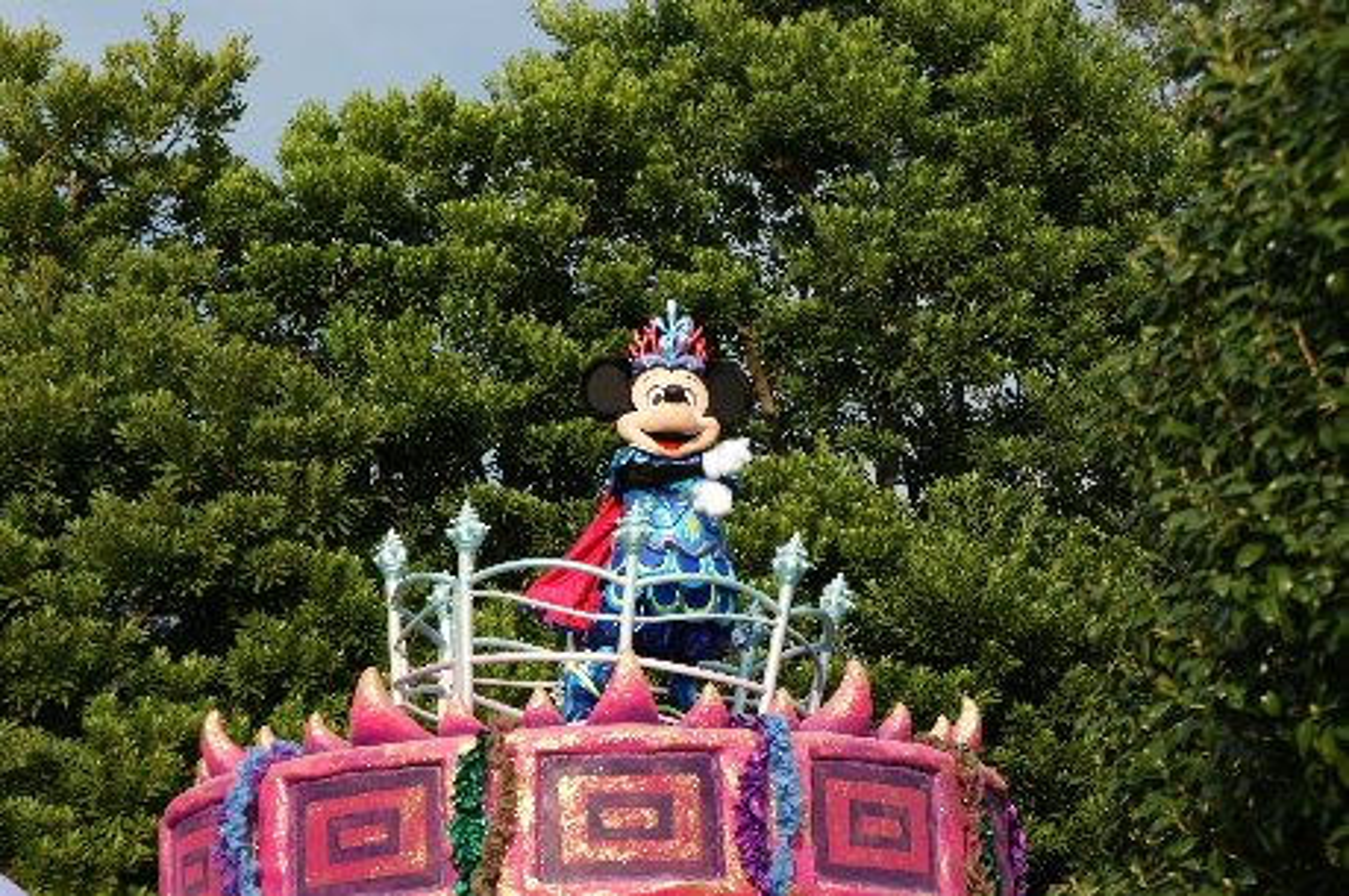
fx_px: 4492
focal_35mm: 120
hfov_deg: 17.1
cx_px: 674
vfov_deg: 11.4
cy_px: 448
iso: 100
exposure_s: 1/160
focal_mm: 80
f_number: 8
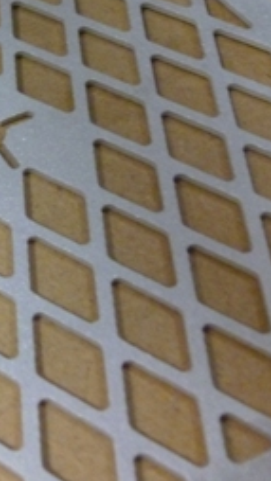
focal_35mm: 77
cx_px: -301
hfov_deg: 13.2
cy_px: 38
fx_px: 983
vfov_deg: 26.5
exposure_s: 1/8
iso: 400
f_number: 3.3
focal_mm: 5
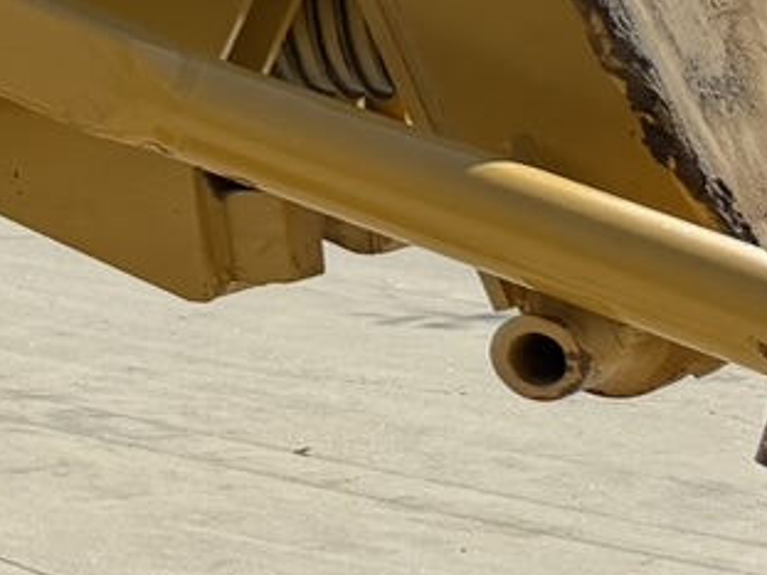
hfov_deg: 9.5
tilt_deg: +4.4
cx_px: -1588
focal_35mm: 158
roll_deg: +2.7
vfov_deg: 8.9
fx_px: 3500
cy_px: -553
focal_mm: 6.76
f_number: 1.78
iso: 100
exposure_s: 1/2445
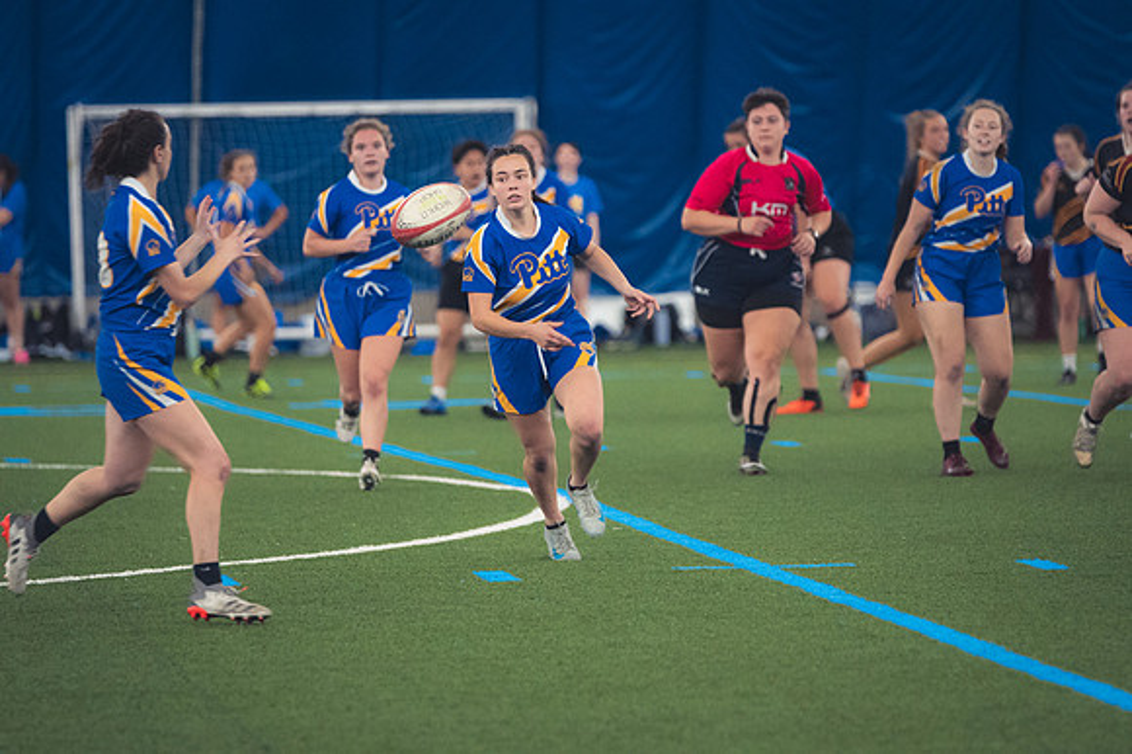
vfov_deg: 5.0
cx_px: 566
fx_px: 8705
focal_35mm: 277
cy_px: 377
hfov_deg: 7.4
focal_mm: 185
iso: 3600
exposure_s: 1/320
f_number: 2.8
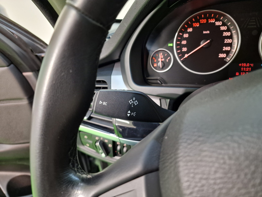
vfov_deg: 58.9
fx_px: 174
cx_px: 131
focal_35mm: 23
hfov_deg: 73.9
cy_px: 98
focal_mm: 6.4
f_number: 1.8
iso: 400
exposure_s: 1/33
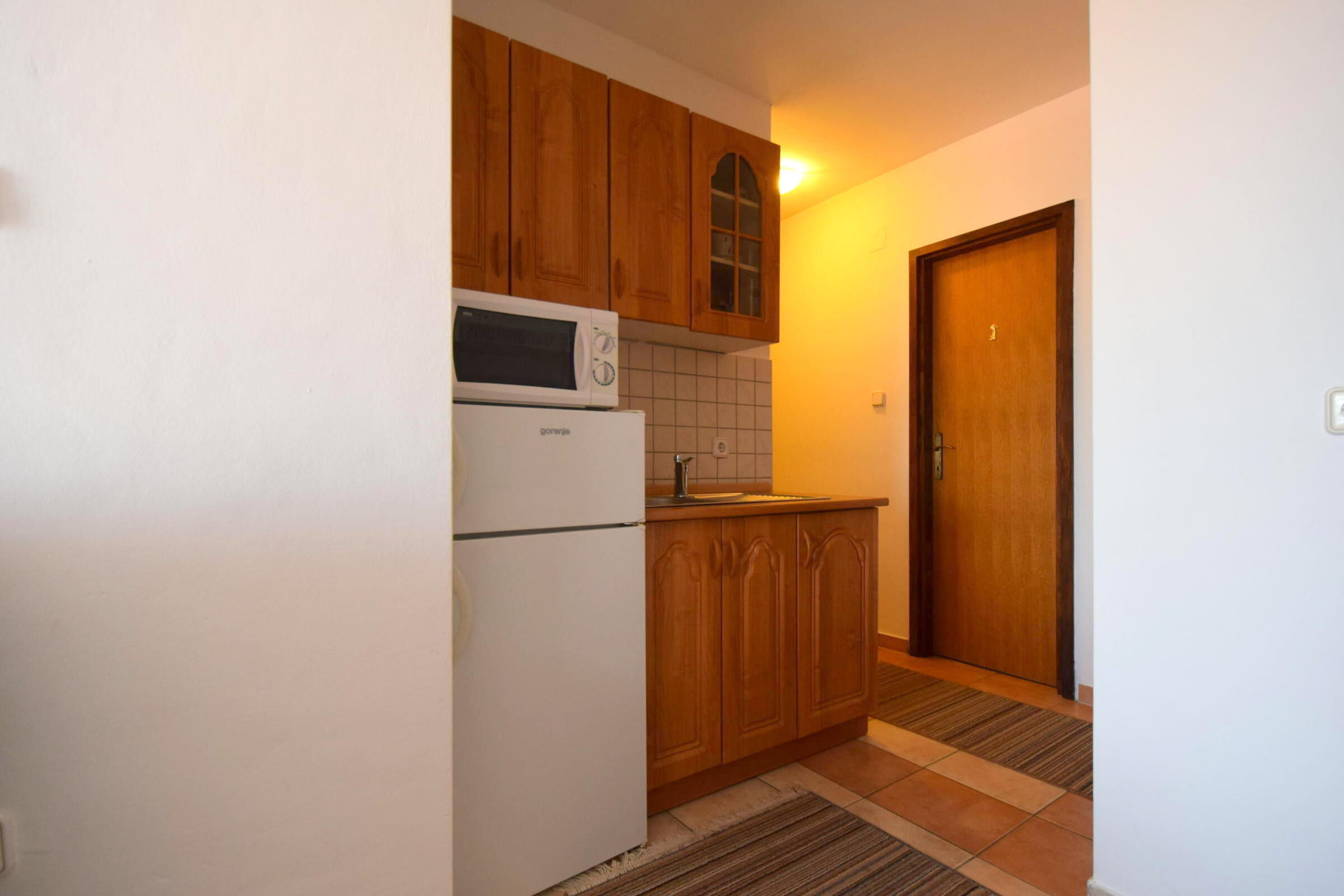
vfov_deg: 77.3
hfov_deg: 100.4
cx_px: 672
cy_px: 448
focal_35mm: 15
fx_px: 560
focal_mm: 10
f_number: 4
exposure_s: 1/60
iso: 560
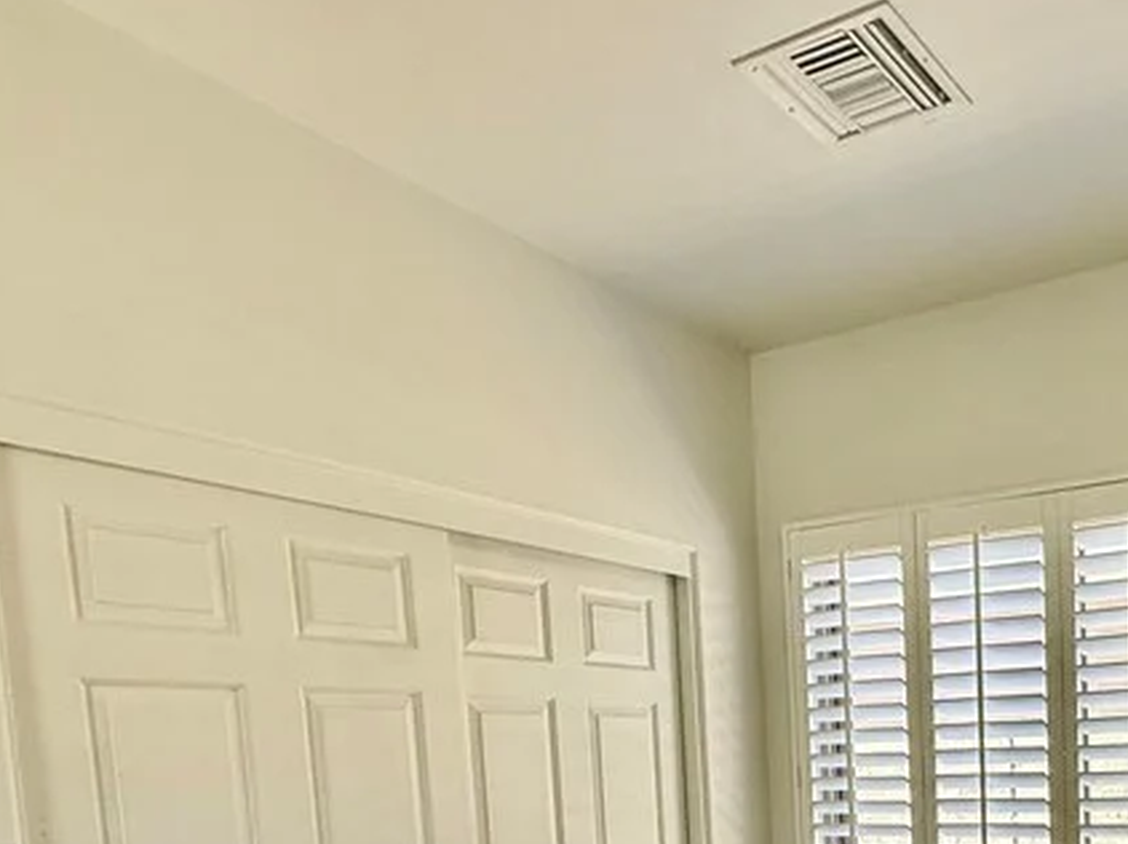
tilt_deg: -4.9
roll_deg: +1.5
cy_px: 863
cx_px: 957
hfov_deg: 49.6
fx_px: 1107
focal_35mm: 34
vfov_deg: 37.0
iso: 100
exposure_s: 1/99
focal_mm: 2.22
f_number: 2.2
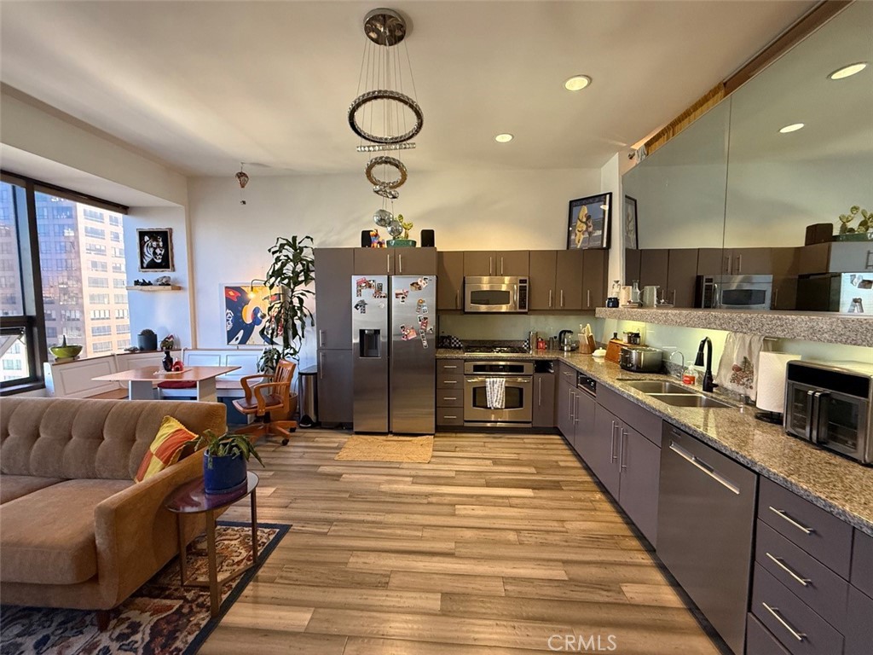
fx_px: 353
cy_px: 328
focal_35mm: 14
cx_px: 436
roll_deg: -0.2
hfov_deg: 102.1
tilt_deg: -3.5
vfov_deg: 85.7
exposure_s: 1/60
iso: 400
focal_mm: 2.22
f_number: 2.2
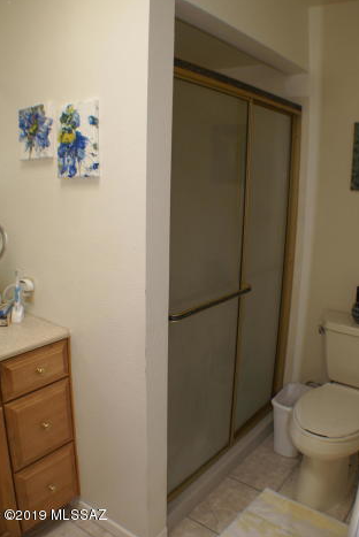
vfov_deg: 51.9
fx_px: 553
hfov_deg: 36.0
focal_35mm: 37
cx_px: 182
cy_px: 262
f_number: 5.6
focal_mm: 24
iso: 200
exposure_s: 1/60
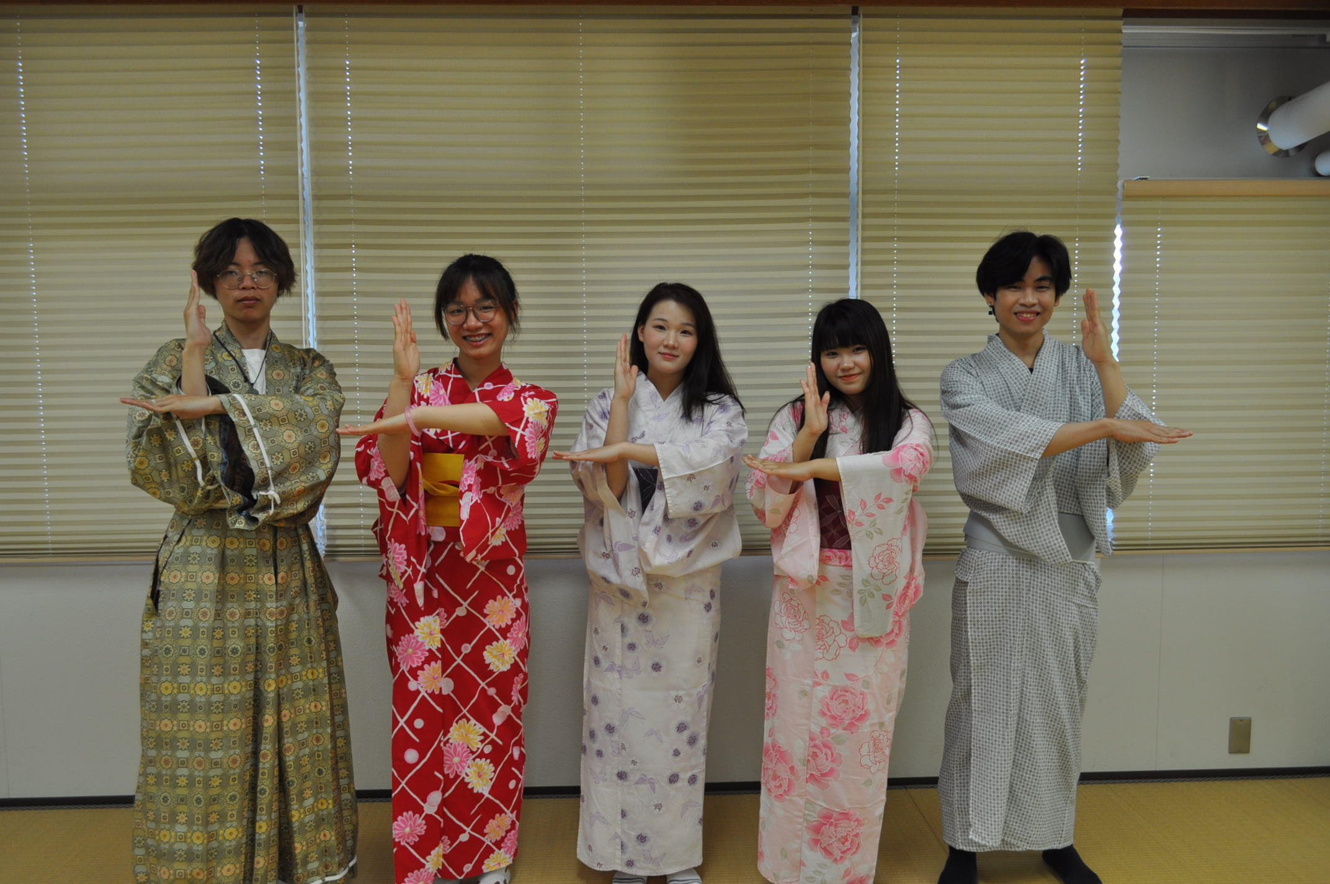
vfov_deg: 47.8
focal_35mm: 27
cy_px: 442
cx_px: 665
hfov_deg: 67.4
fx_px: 996
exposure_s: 1/100
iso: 400
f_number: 5
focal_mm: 18
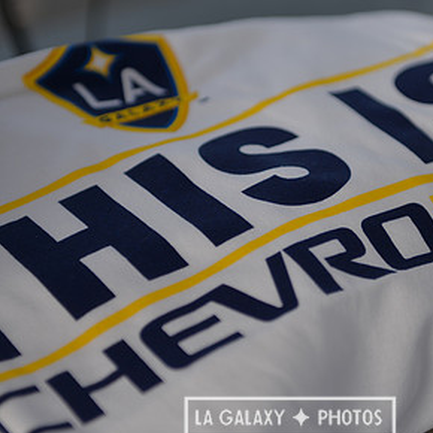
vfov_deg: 14.6
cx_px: 290
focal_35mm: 119
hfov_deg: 14.6
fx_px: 1684
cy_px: 193
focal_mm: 70
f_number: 2.8
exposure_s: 1/800
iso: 200
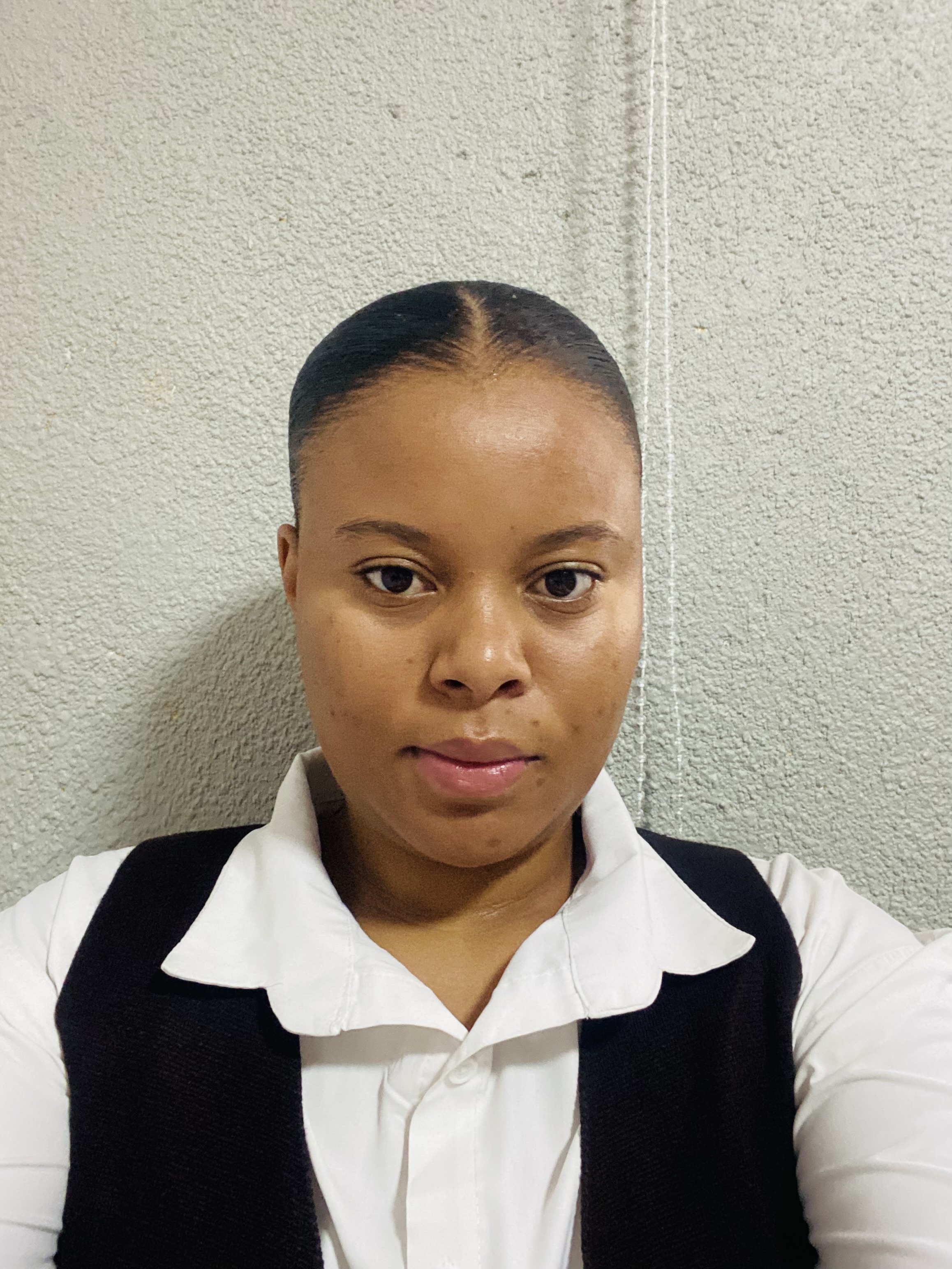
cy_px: 634
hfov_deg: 46.8
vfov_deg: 60.0
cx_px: 476
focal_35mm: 30
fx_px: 1100
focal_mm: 2.71
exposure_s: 1/25
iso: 500
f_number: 2.2
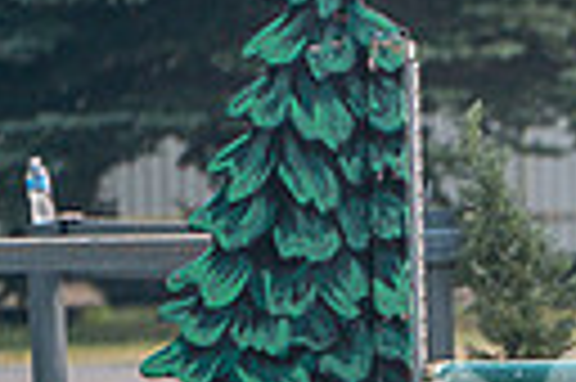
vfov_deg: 0.9
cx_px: 1264
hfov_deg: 1.3
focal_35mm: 1535
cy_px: 384
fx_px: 24529
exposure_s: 1/800
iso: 500
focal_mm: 339
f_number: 5.6
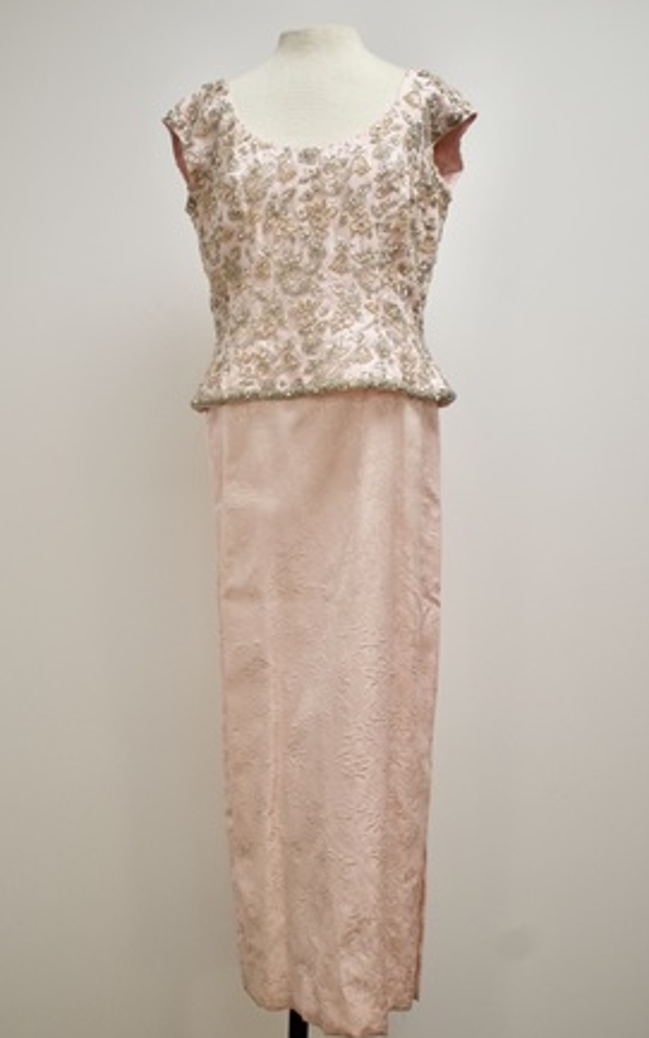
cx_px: 302
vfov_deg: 53.3
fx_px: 1033
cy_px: 525
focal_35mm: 37
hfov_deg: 34.9
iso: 800
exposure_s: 1/200
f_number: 3.8
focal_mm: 23
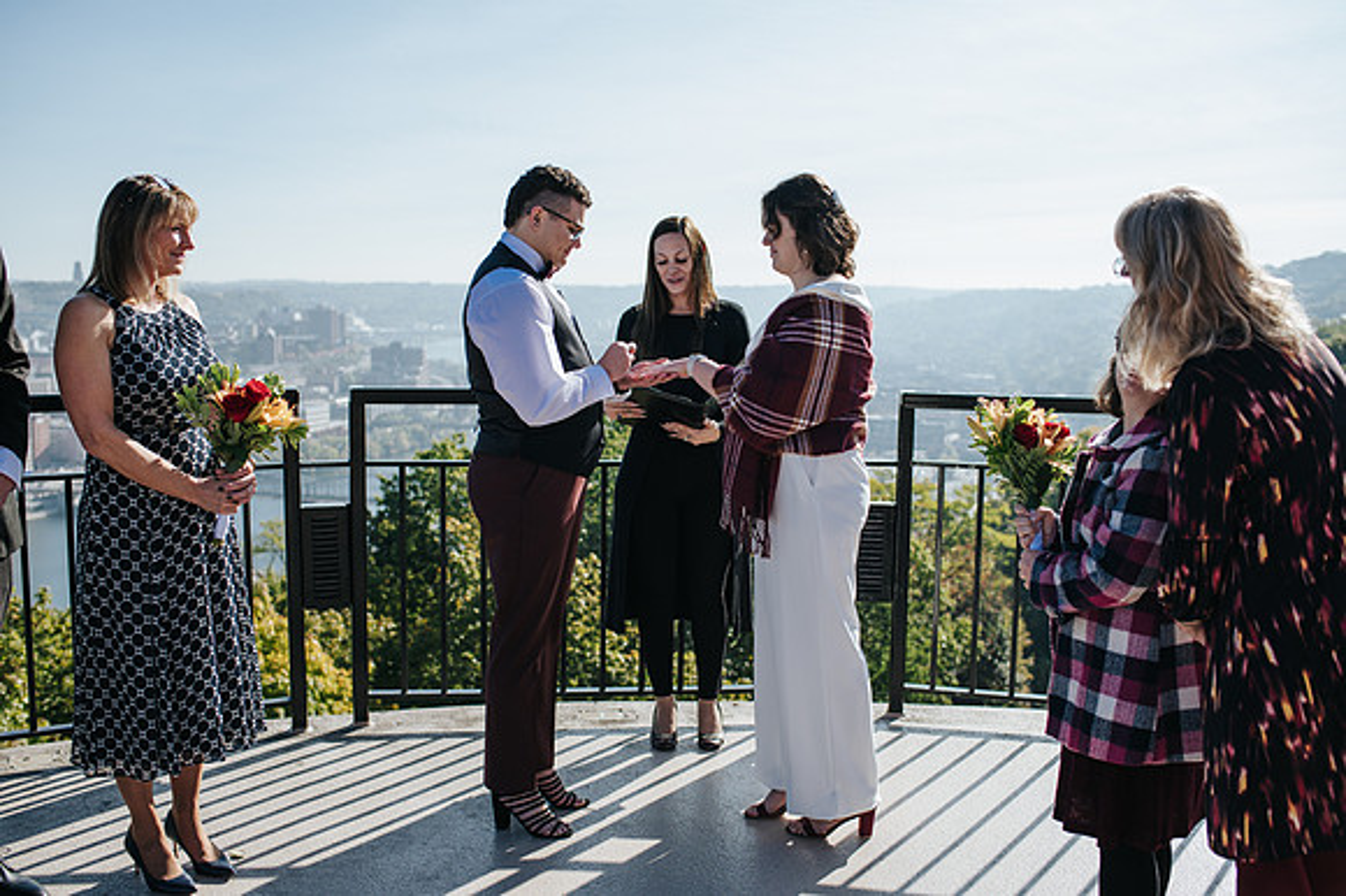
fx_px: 1372
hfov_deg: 52.3
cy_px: 454
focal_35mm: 37
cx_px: 667
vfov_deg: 36.2
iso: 100
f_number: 3.2
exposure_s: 1/1000
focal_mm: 35
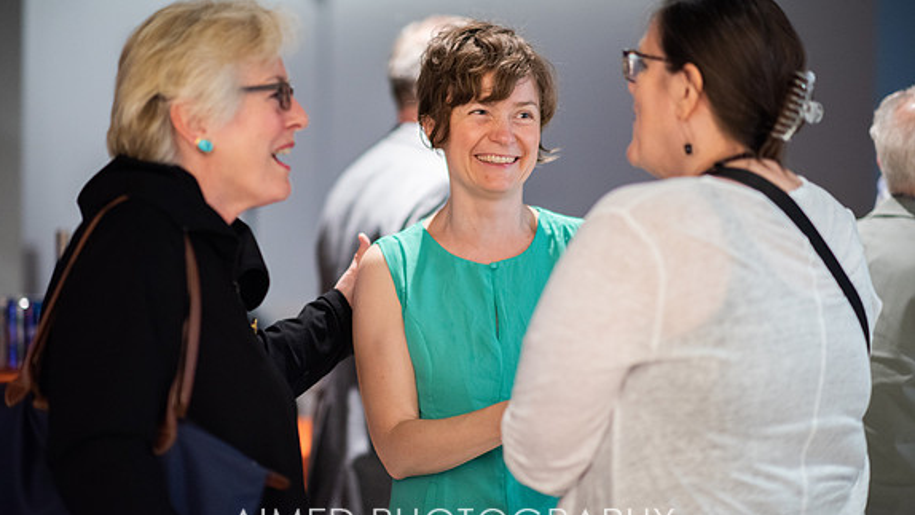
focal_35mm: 90
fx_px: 2184
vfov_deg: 13.4
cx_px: 454
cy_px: 245
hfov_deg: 23.7
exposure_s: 1/200
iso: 1250
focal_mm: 85
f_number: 1.4
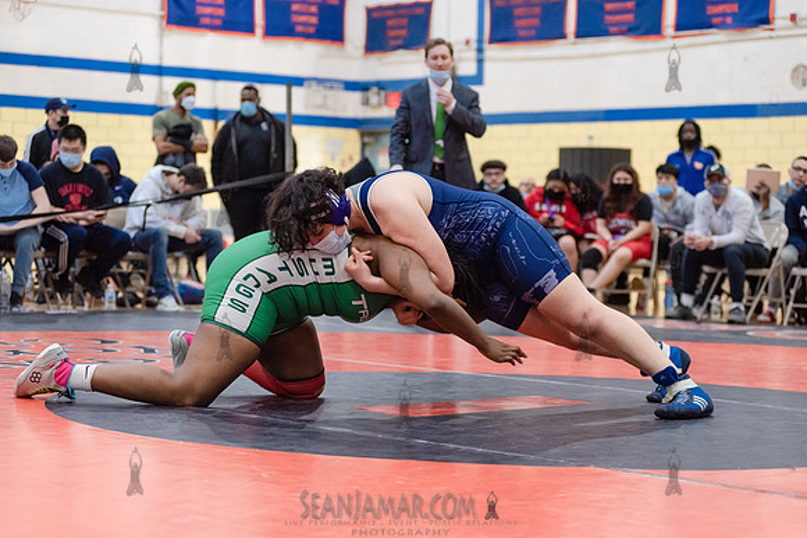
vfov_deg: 17.1
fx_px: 1794
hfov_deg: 25.4
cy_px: 269
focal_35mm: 80
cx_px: 404
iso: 4000
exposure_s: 1/400
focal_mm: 80
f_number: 3.5
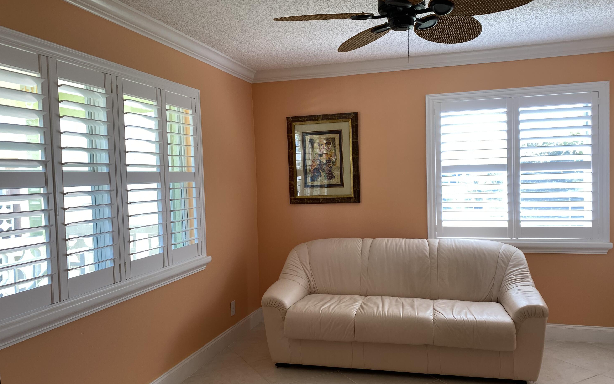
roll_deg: +1.1
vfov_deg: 44.5
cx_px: 310
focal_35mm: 28
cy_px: 201
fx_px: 469
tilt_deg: -3.3
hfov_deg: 66.5
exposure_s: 1/120
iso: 40
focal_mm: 4.25
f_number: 1.8
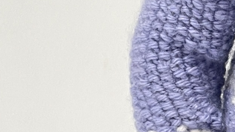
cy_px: 20
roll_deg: +1.6
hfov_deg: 12.0
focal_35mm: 175
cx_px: 300
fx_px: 1090
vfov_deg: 6.9
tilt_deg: -7.9
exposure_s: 1/50
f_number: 1.6
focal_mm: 5.1
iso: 125
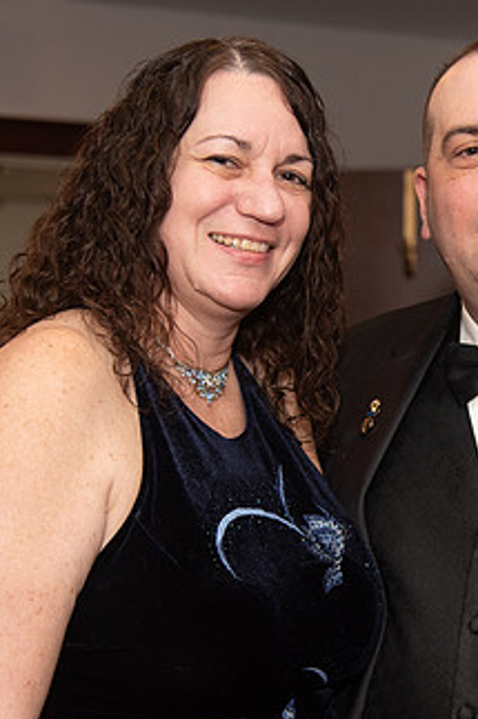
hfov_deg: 13.5
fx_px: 1994
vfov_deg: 20.4
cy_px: 374
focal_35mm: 100
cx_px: 488
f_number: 4
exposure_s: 1/200
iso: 800
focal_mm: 50
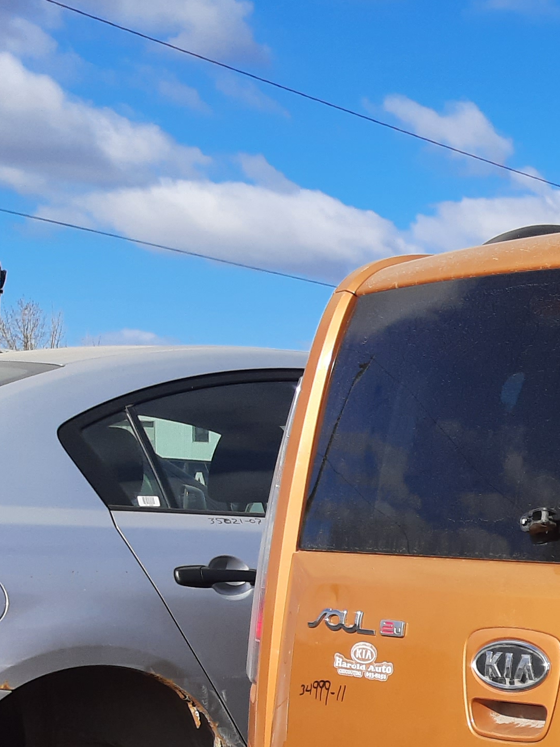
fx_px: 1553
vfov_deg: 25.8
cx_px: 904
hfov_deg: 17.7
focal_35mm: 72
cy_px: 722
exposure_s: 1/1497
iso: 40
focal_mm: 3.92
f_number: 1.7
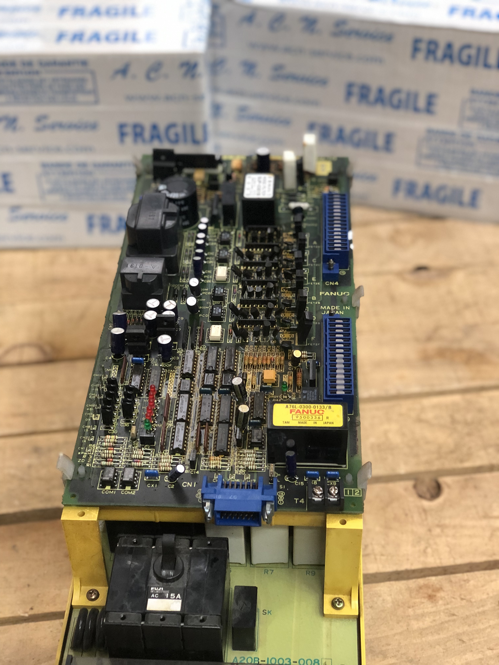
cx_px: 250
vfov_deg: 36.8
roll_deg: +0.9
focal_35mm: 52
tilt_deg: -40.8
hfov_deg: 28.0
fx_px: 999
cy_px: 332
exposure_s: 1/25
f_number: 2.4
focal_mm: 6
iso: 160
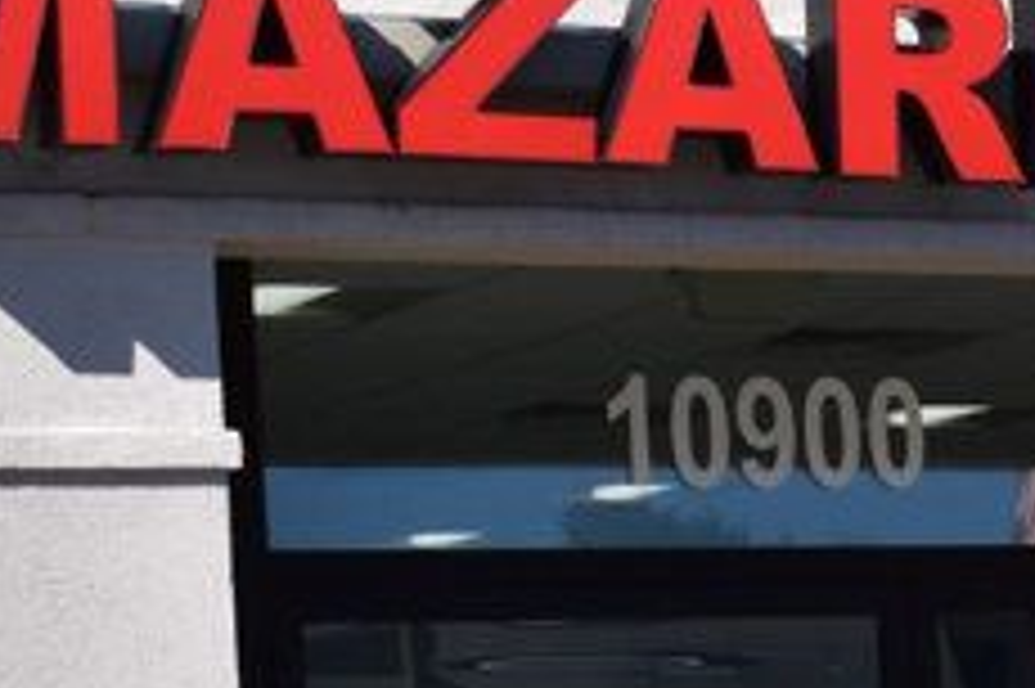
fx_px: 4999
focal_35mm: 174
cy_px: 976
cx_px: 1786
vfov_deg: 7.8
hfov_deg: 11.1
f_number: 11
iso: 320
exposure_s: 1/500
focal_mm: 26
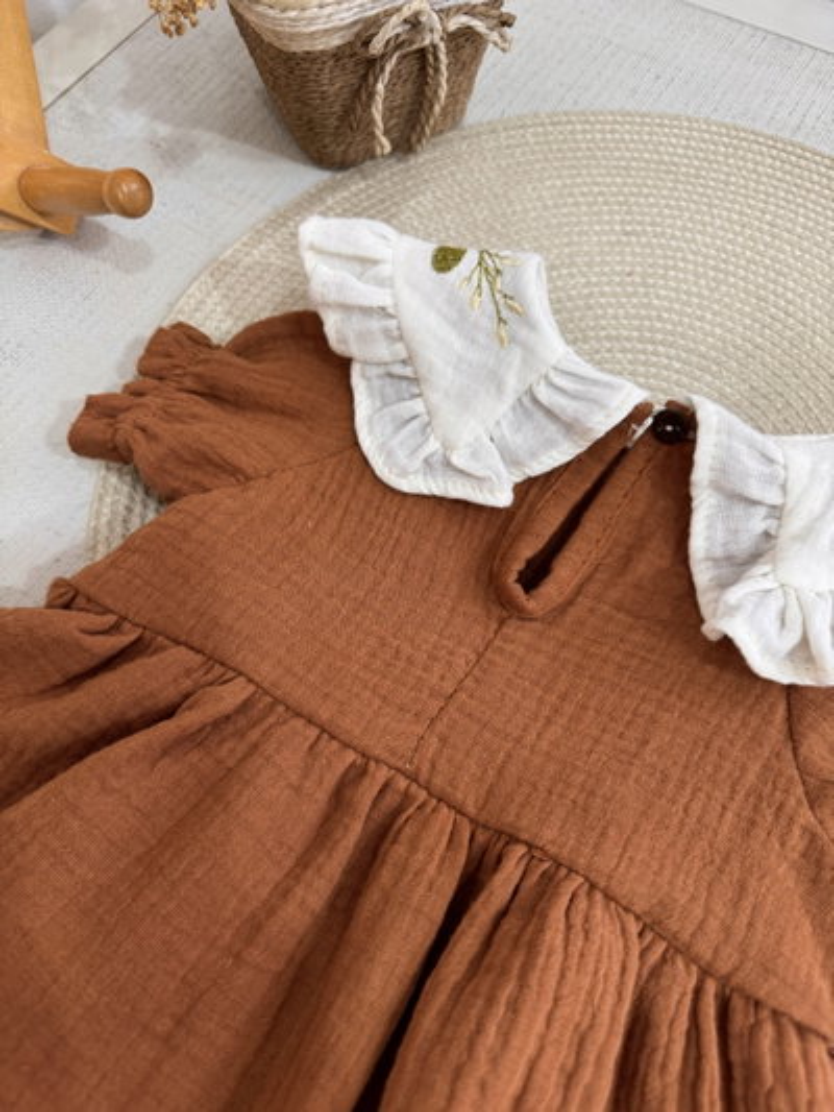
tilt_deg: -65.6
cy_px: 556
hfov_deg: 56.8
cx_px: 417
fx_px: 771
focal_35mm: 24
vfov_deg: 71.6
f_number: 1.78
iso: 160
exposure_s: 1/50
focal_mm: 6.76
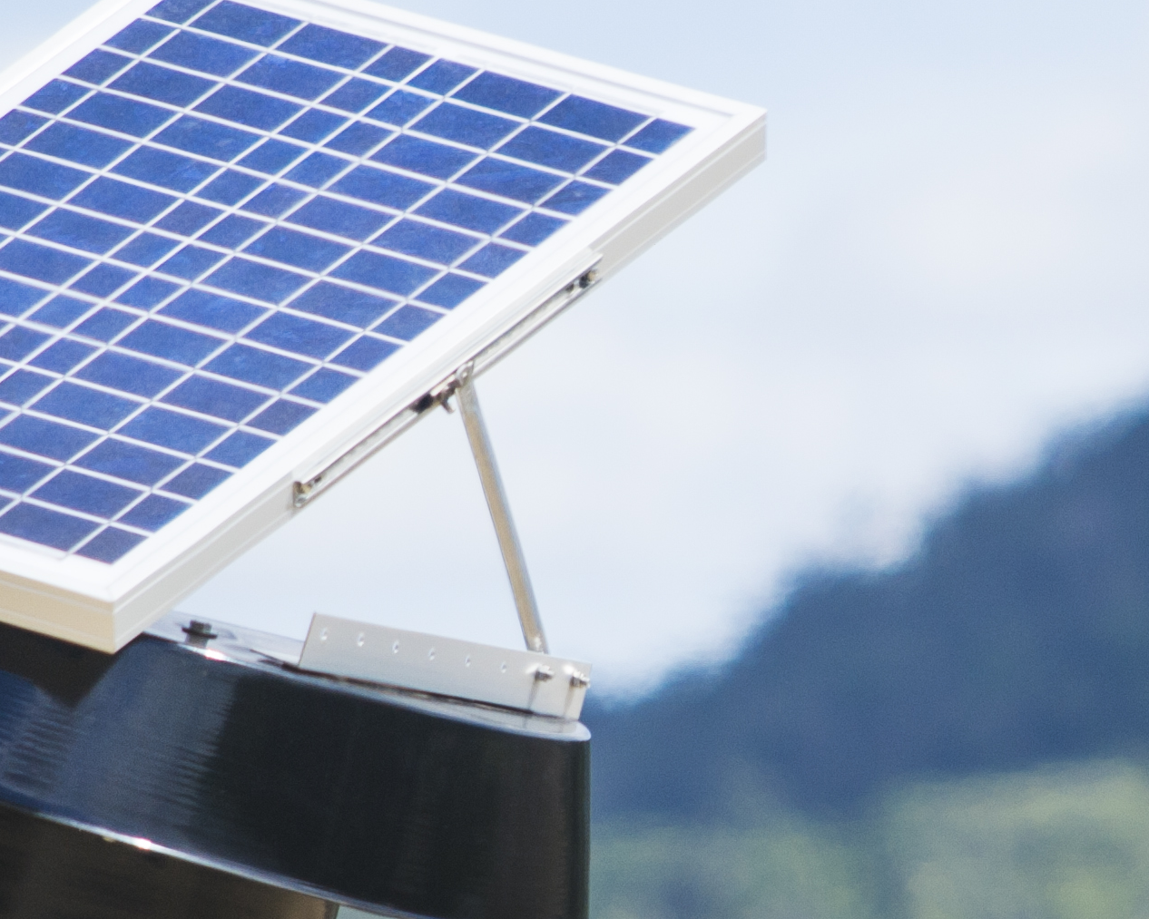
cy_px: 532
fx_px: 34859
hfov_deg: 1.9
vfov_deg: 1.5
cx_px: 826
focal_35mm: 1025
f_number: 5.6
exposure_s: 1/320
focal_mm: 200
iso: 100
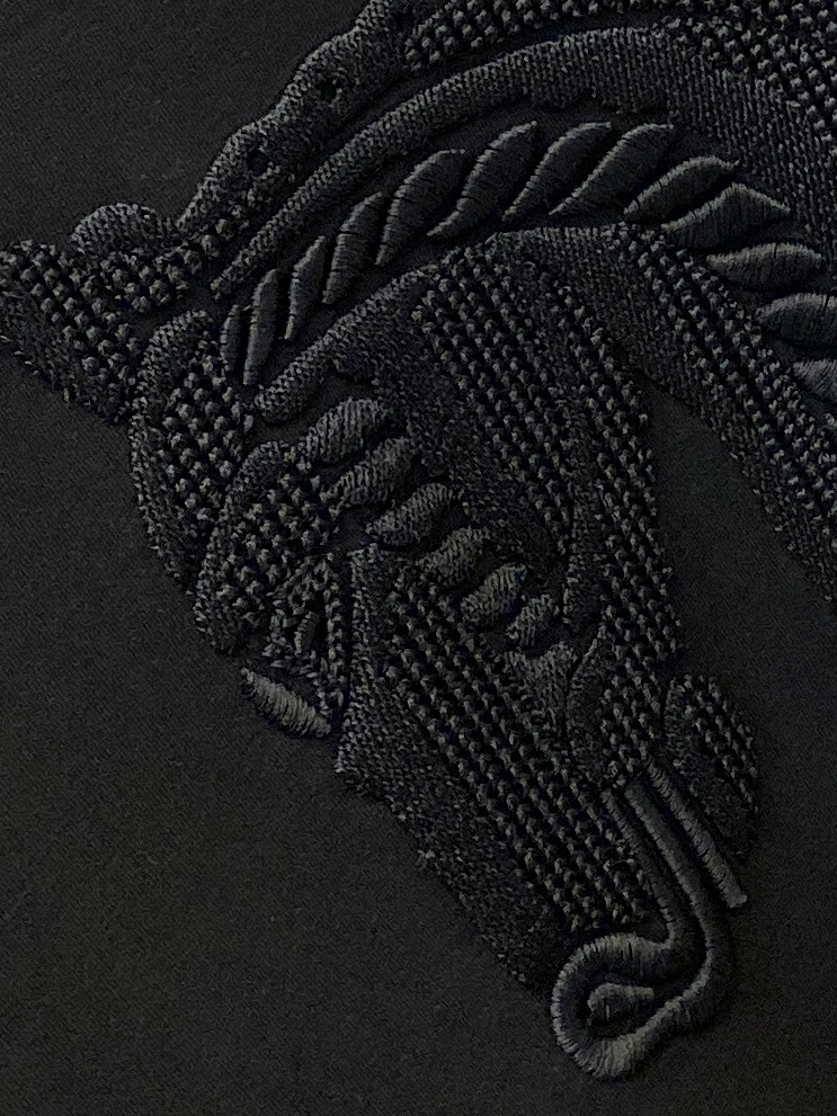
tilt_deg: -7.2
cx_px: 418
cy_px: 558
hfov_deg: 53.1
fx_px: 838
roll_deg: +29.5
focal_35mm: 26
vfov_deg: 67.3
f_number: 1.8
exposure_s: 1/121
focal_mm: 4.25
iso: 125
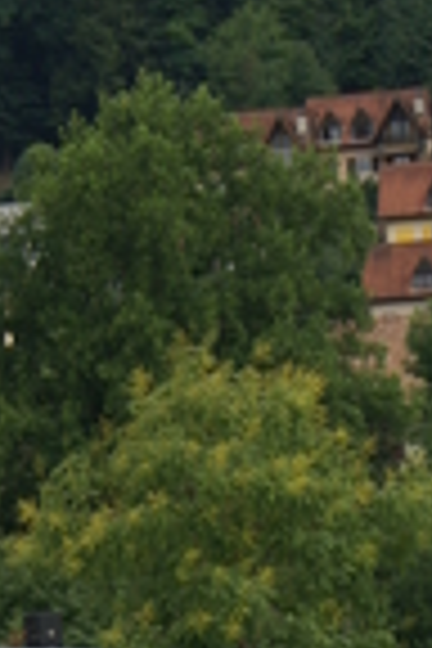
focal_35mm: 395
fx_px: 7109
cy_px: 999
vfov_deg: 5.2
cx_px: 135
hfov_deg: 3.5
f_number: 6.3
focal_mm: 70
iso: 100
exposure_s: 1/320
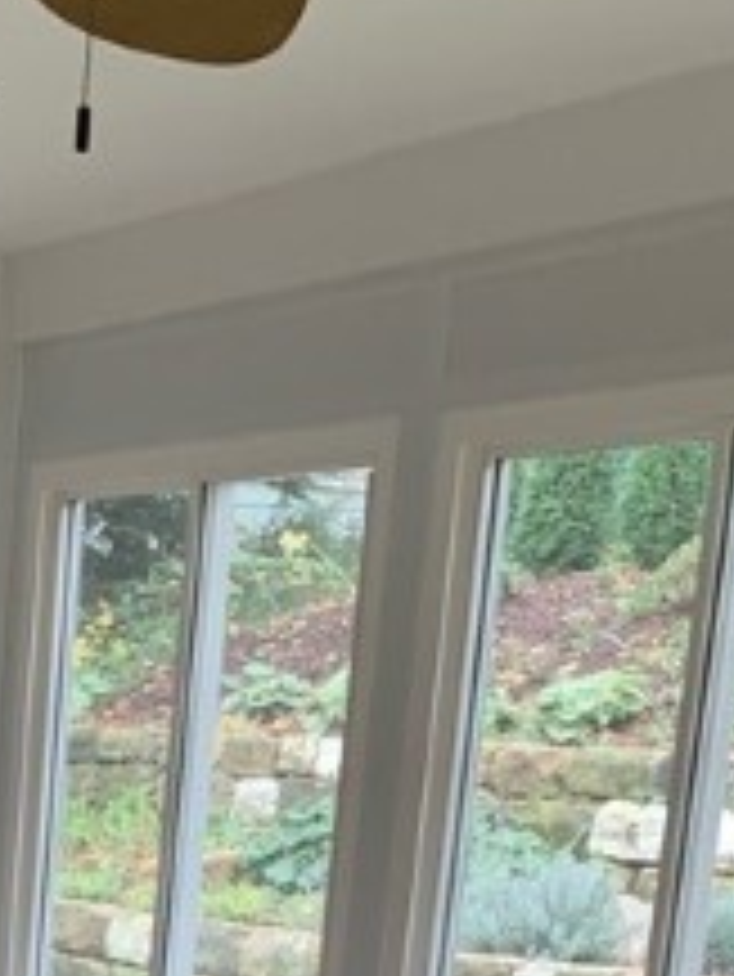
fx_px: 2598
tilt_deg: -13.0
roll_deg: -2.5
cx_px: -212
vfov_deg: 19.0
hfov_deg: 15.3
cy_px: 1408
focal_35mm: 92
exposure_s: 1/60
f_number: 1.8
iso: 100
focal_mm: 4.25
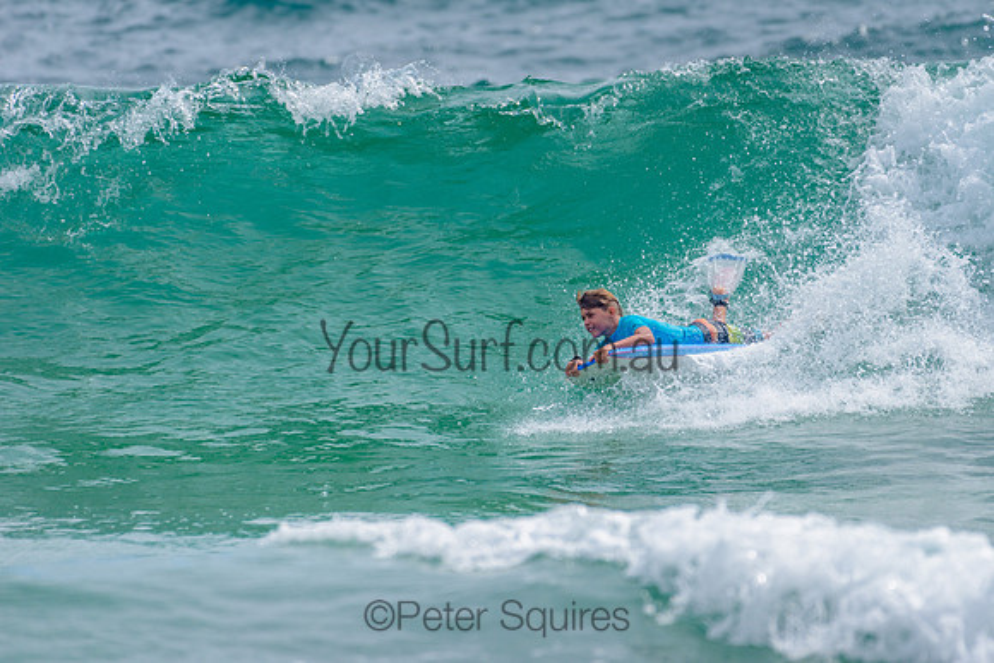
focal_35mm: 613
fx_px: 16917
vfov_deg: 2.2
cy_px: 257
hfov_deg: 3.4
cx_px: 601
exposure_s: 1/2000
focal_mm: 500
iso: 125
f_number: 5.6
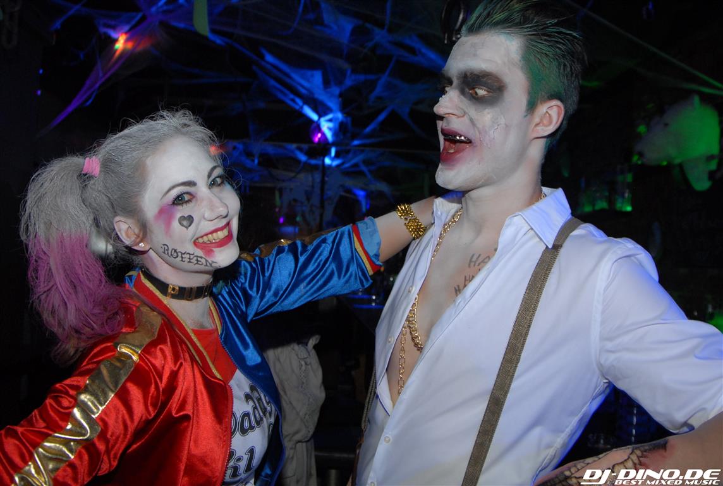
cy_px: 243
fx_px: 725
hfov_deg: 53.0
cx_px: 362
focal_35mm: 36
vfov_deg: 37.0
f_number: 5.6
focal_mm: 24
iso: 400
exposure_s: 1/8
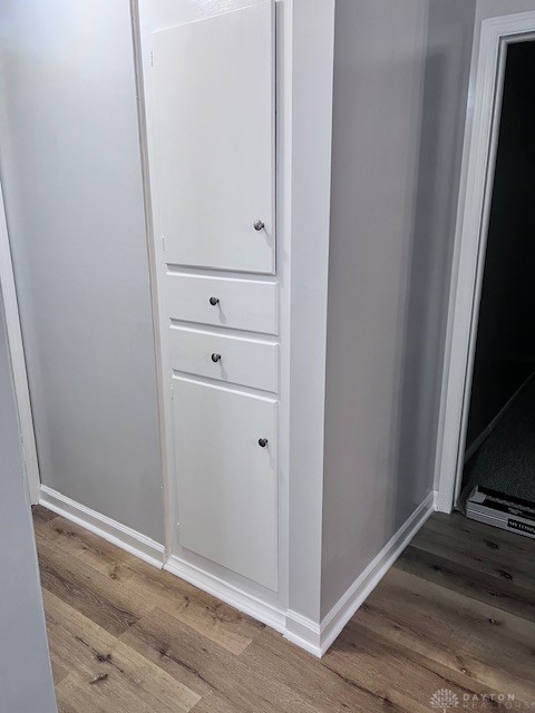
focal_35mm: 26
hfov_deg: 53.1
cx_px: 268
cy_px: 356
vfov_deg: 67.3
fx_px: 536
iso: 80
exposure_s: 1/60
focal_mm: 5.7
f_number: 1.5
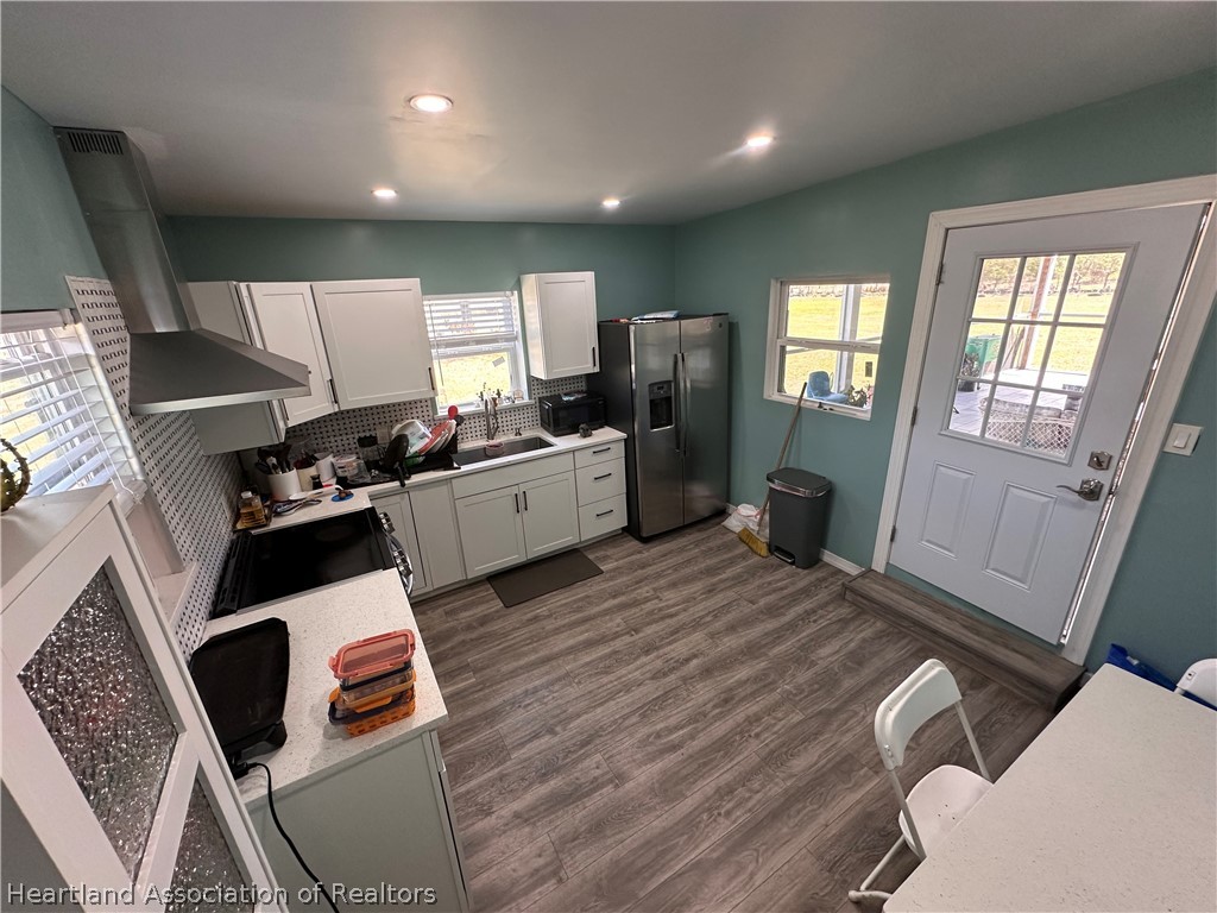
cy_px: 456
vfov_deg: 85.7
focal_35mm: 14
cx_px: 608
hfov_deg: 102.1
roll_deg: +1.9
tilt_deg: -18.4
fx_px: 492
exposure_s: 1/120
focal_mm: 2.22
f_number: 2.2
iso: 200
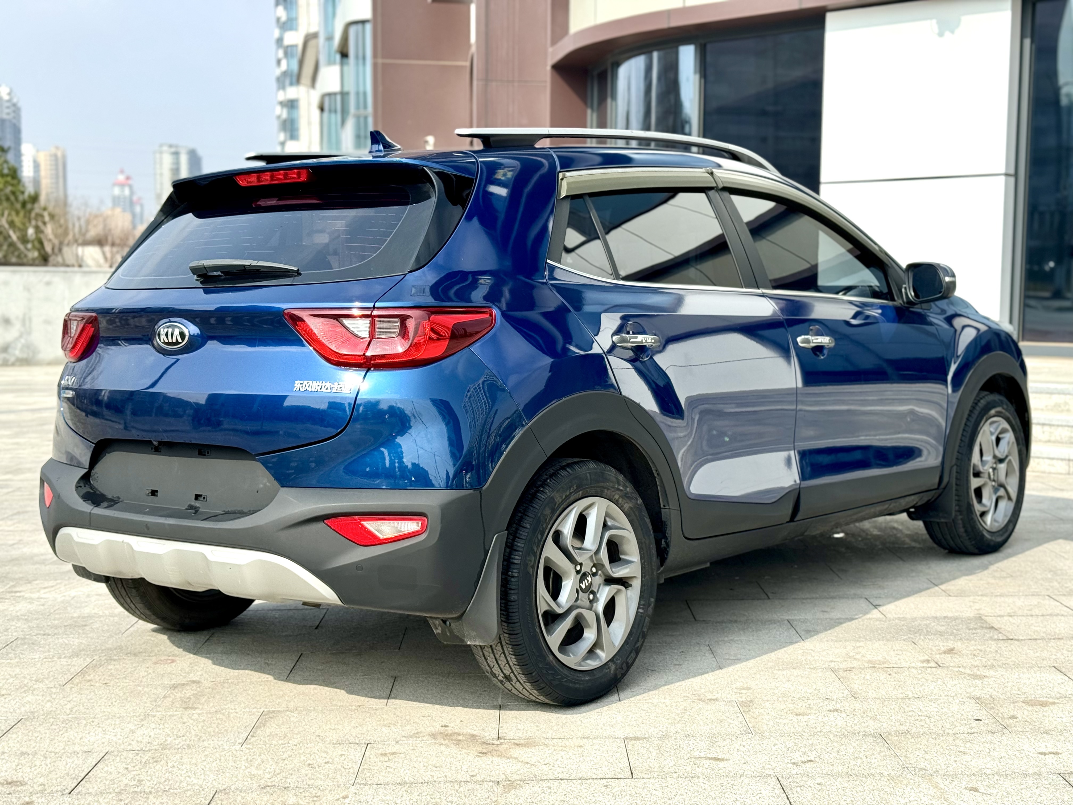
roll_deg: -0.7
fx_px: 1488
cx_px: 536
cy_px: 402
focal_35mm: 48
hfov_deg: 39.7
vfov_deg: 30.3
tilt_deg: -4.3
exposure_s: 1/2513
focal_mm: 6.76
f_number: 1.78
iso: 64
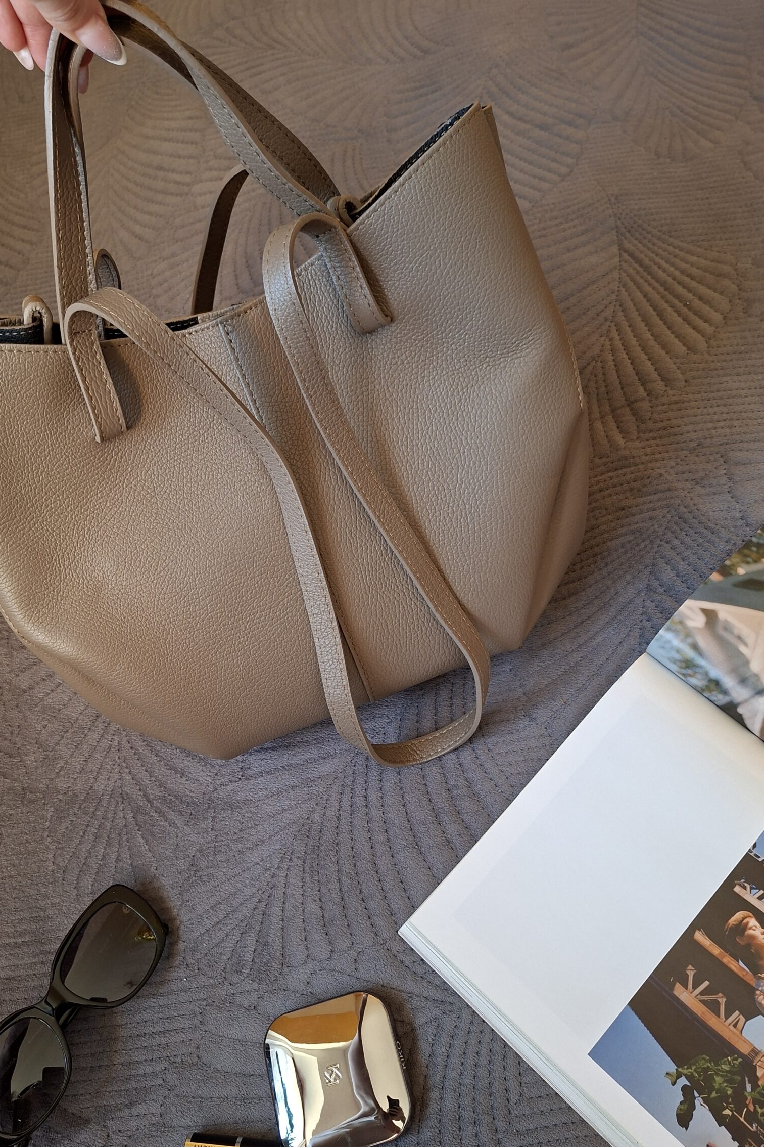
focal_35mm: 27
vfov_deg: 67.4
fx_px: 859
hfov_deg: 47.8
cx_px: 325
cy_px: 591
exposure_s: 1/50
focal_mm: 5.54
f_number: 1.8
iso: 320
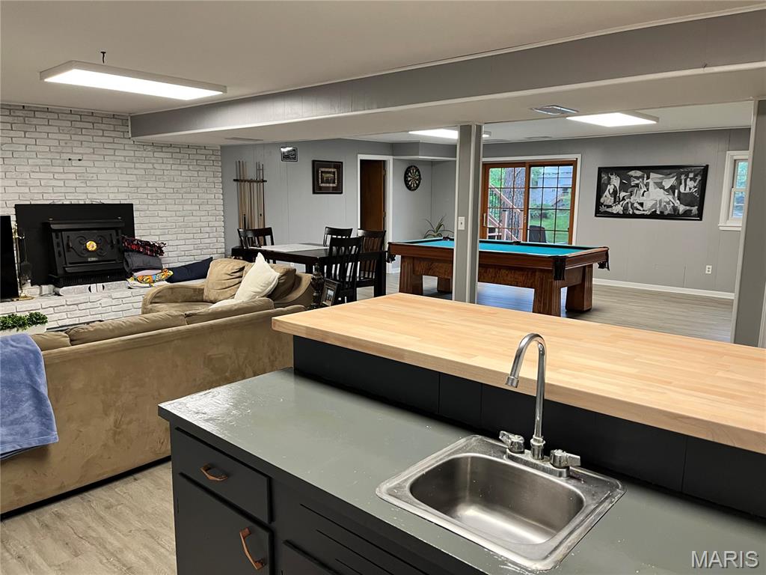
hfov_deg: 67.3
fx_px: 575
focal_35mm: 26
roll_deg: -0.4
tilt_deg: -10.7
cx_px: 383
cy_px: 288
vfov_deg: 53.1
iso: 125
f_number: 1.6
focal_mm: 5.1
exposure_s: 1/60
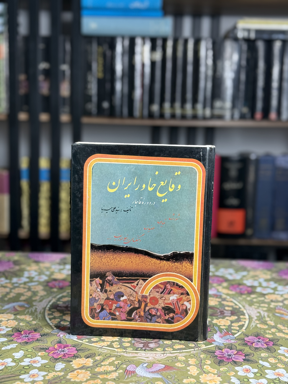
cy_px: 192
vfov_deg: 39.7
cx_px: 144
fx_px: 532
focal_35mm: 48
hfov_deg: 30.3
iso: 125
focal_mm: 6.76
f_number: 1.78
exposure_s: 1/100
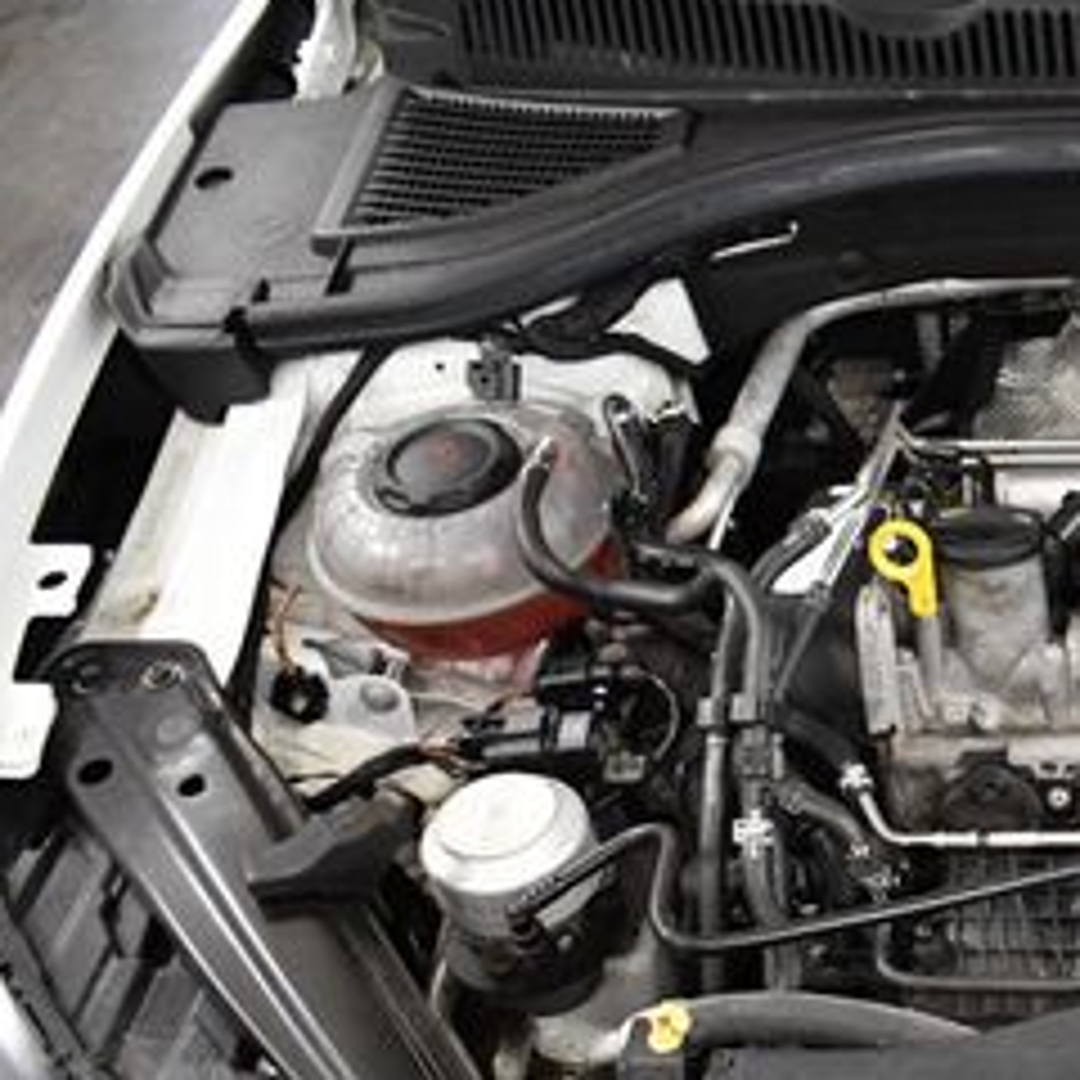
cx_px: 1346
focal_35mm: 68
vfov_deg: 25.1
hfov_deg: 23.0
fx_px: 2400
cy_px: 783
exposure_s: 1/125
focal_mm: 20
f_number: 3.5
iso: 2000
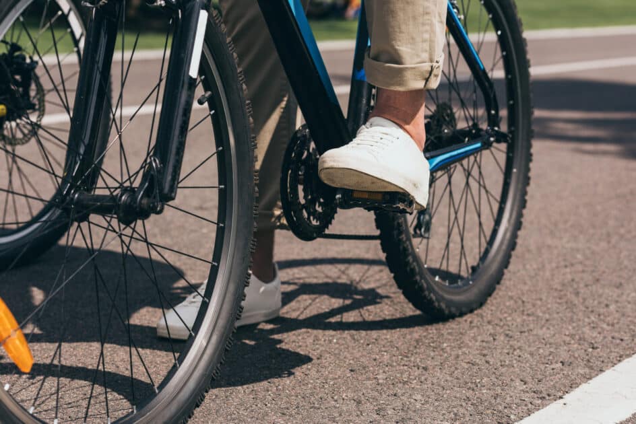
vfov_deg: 16.1
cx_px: 318
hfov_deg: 23.9
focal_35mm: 85
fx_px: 1502
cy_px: 212
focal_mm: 85
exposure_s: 1/500
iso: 100
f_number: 5.6
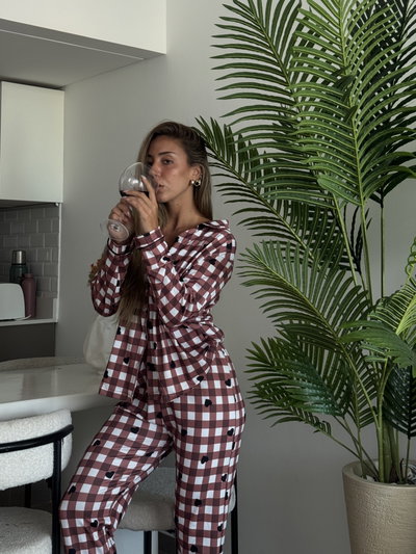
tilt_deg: +0.3
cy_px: 277
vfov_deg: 39.6
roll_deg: +0.2
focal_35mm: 48
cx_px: 208
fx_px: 769
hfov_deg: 30.3
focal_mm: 6.76
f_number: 1.78
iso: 160
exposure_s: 1/50
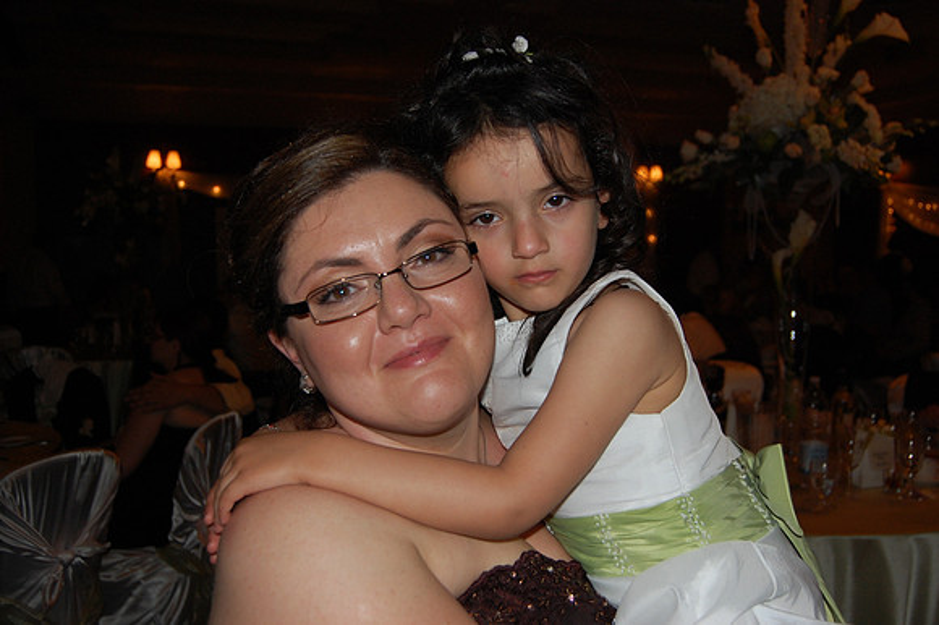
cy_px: 312
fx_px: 938
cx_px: 470
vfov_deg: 36.8
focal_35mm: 36
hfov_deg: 53.2
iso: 400
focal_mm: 24
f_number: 4
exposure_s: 1/60
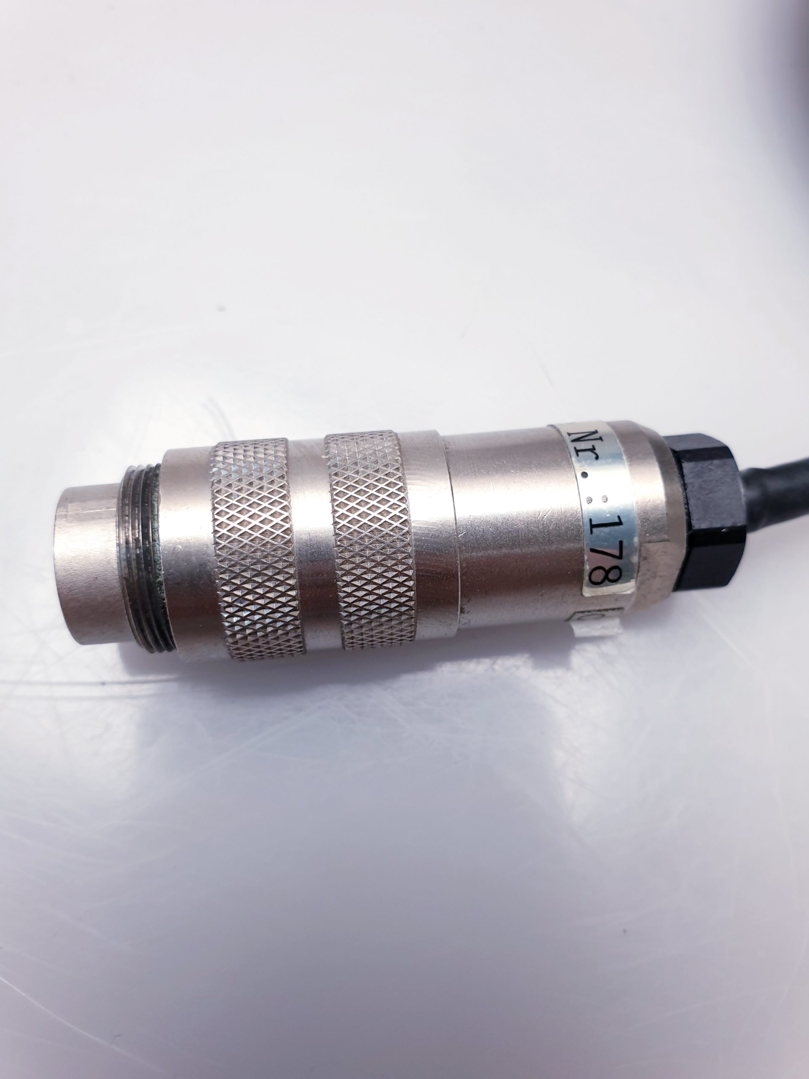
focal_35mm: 26
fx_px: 810
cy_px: 540
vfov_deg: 67.3
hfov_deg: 53.1
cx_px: 404
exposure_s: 1/100
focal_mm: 4.3
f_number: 2.4
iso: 64
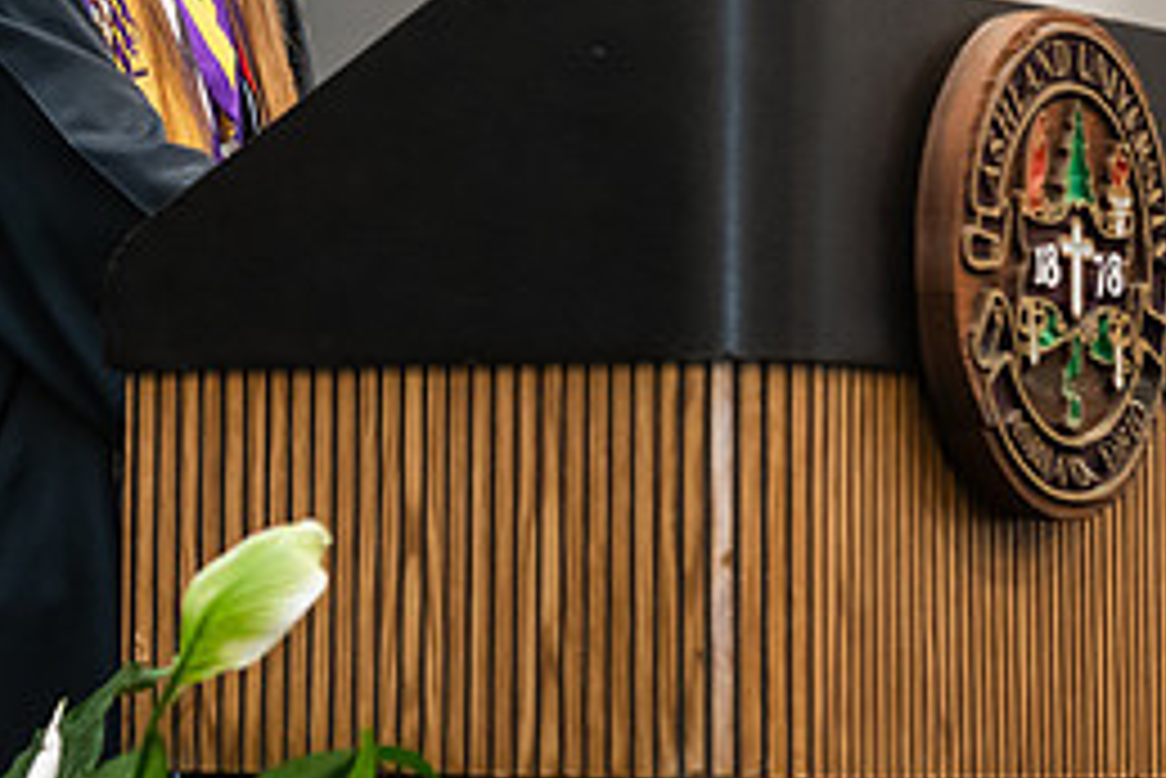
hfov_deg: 8.7
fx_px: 7615
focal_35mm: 235
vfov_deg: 5.8
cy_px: 11
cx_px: 284
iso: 2500
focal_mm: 105
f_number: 3.2
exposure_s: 1/200
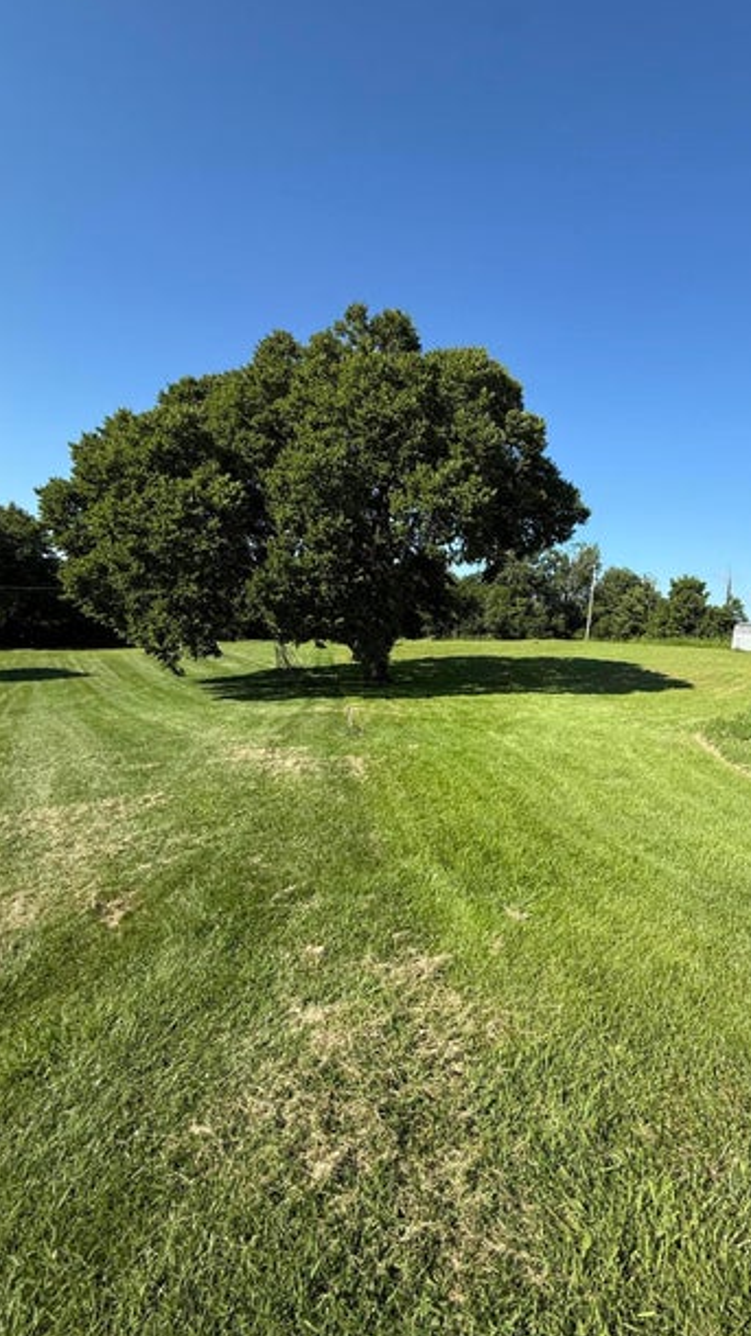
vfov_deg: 99.3
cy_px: 690
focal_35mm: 16
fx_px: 567
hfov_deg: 65.2
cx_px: 504
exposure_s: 1/1235
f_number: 2.2
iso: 50
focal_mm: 2.22
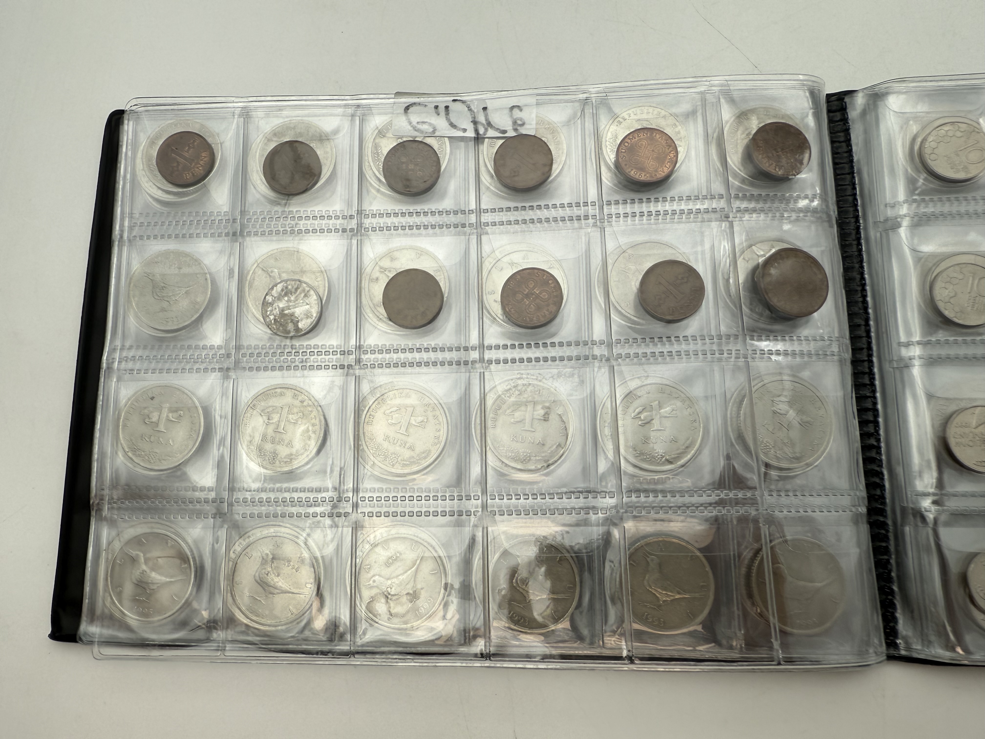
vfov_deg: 56.8
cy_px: 370
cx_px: 492
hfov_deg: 71.6
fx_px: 683
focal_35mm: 24
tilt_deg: -78.8
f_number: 2.2
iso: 40
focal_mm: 2.22
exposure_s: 1/322
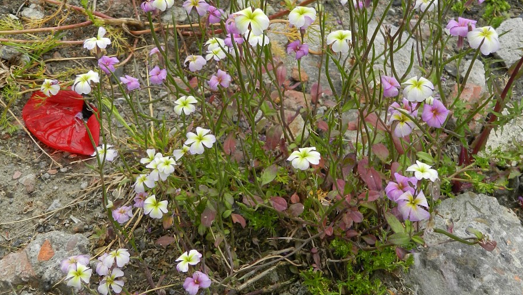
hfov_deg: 43.7
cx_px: 263
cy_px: 86
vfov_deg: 25.2
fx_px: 652
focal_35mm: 47
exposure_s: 1/500
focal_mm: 5.6
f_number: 3.7
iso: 160
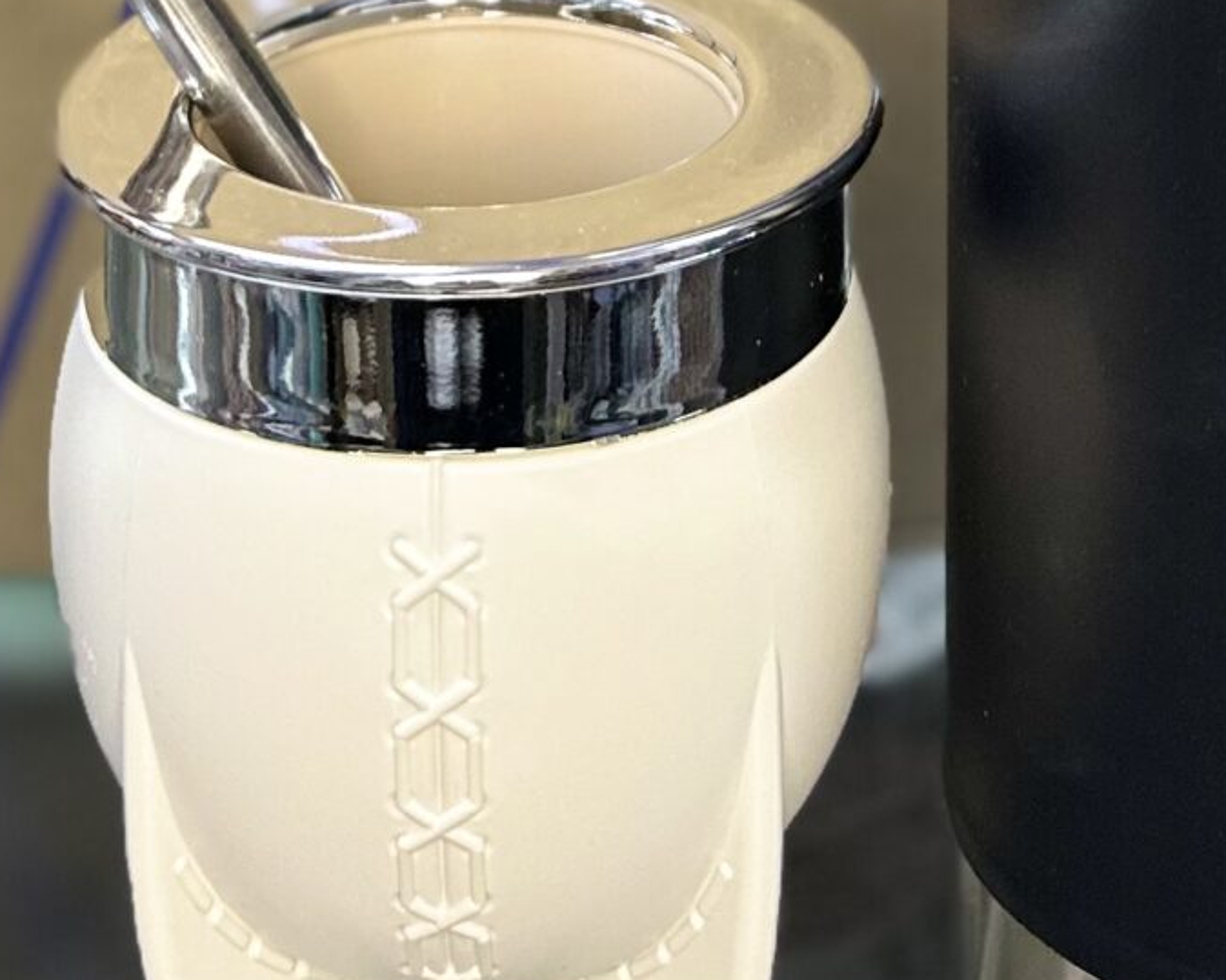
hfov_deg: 21.5
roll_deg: -0.2
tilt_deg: -5.7
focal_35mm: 89
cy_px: -889
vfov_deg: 14.7
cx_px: 649
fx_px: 3229
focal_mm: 6.86
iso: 200
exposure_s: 1/50
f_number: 1.78
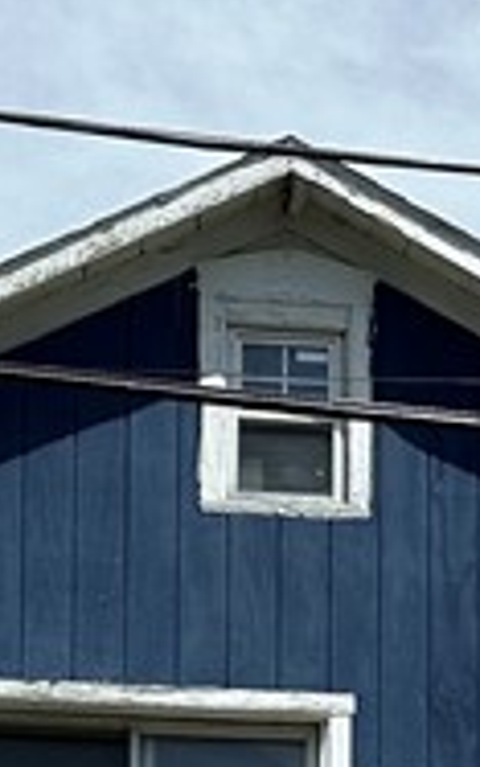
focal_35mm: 139
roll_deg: +0.5
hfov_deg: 9.4
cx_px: 312
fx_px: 2907
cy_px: 1411
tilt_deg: +11.3
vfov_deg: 13.4
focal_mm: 6.86
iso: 80
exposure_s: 1/6623
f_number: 1.78
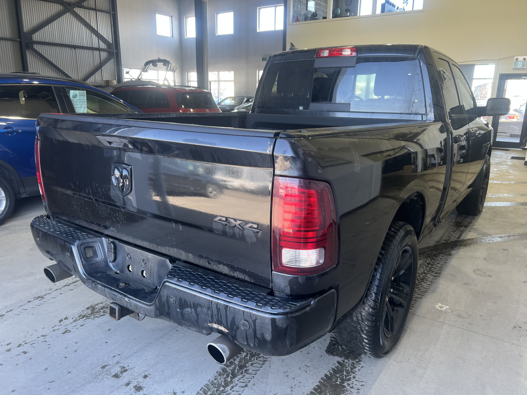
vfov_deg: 53.1
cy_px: 198
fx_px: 396
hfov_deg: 67.3
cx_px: 264
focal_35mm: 26
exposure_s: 1/121
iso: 64
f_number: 1.5
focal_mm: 5.7
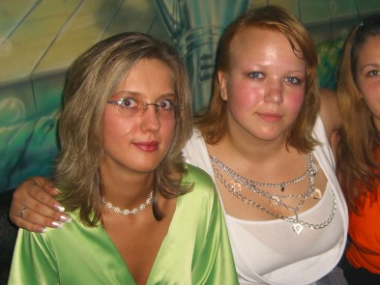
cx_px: 258
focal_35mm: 58
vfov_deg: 25.2
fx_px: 637
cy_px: 171
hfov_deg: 32.9
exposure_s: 1/60
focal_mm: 7.9
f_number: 2.8
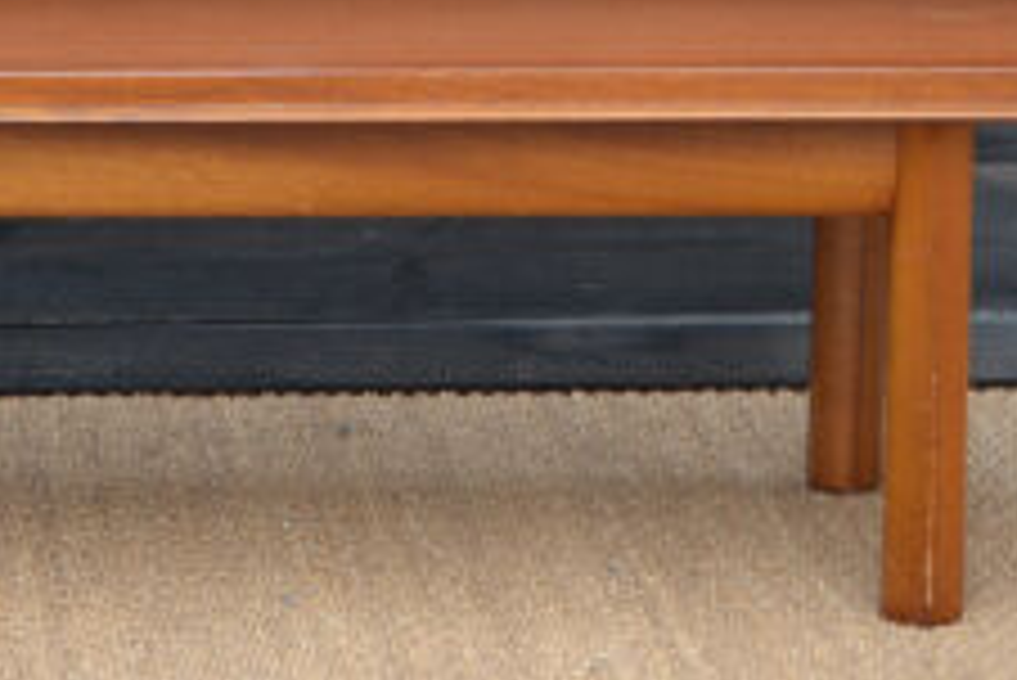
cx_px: -284
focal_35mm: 227
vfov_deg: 6.0
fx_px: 6417
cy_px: -198
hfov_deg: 8.9
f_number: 5.6
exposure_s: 1/125
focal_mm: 38
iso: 160
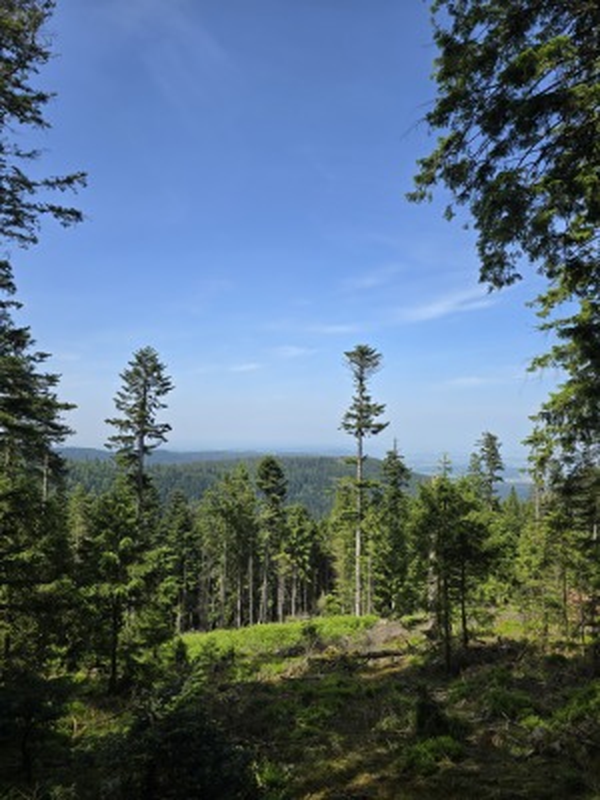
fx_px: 532
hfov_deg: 58.9
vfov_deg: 73.9
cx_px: 300
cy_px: 400
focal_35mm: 23
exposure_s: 1/636
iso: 12
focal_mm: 6.3
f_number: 1.7
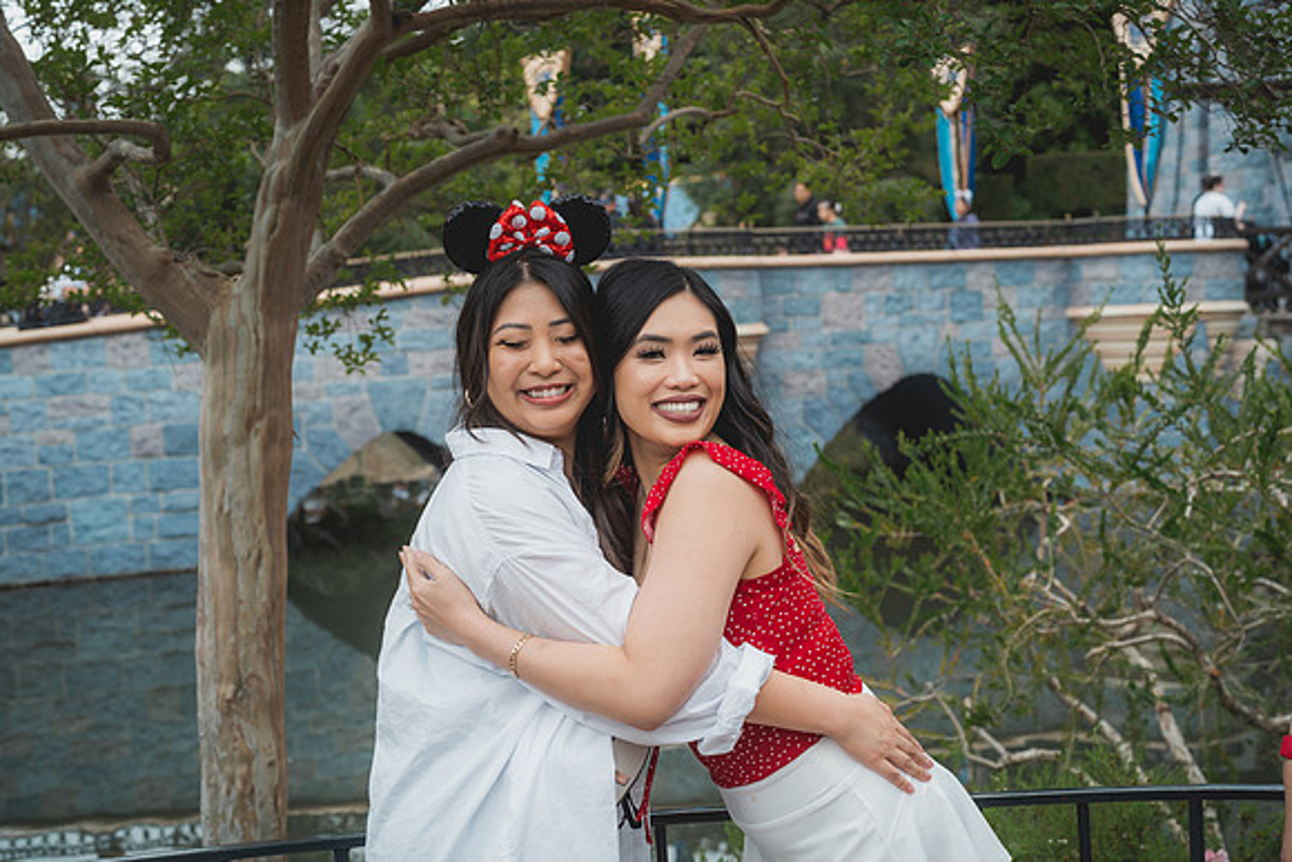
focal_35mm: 50
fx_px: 1795
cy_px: 431
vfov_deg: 27.0
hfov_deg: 39.6
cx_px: 646
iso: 250
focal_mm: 50
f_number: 4.5
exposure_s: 1/160
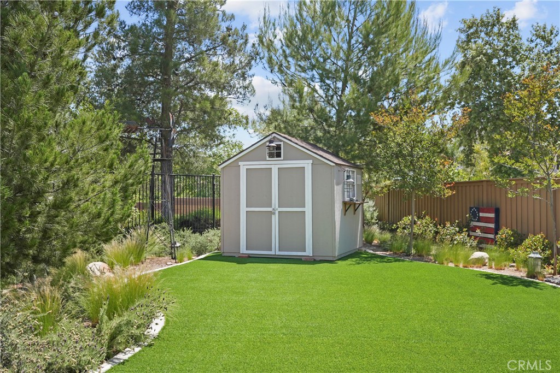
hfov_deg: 55.1
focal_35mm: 34
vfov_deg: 38.4
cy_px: 186
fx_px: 537
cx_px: 280
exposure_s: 1/125
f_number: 8
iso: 100
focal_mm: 34.5
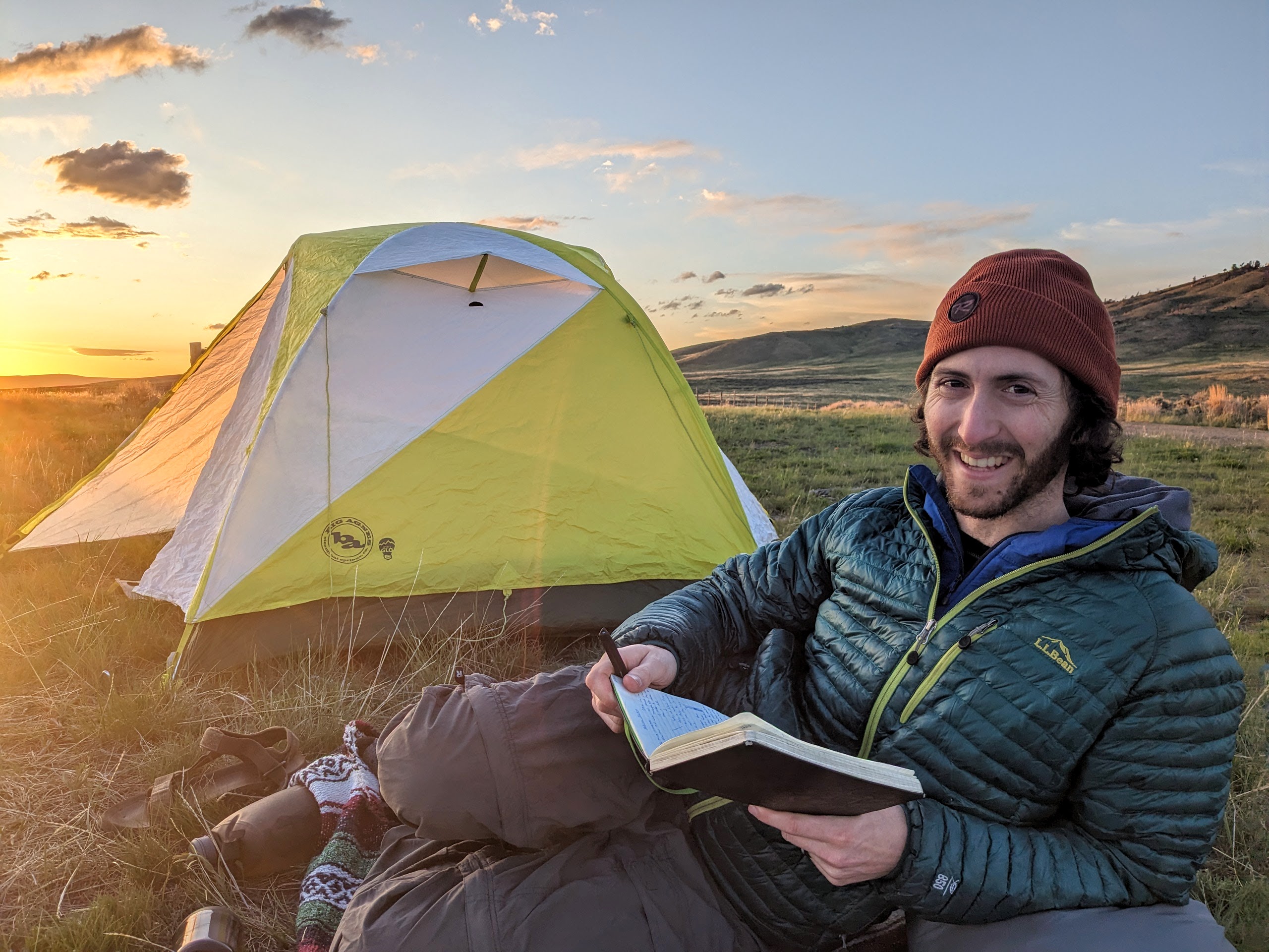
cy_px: 476
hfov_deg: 65.3
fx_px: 990
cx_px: 634
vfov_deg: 51.4
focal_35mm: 27
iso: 38
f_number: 1.73
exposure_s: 1/975
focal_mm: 4.38
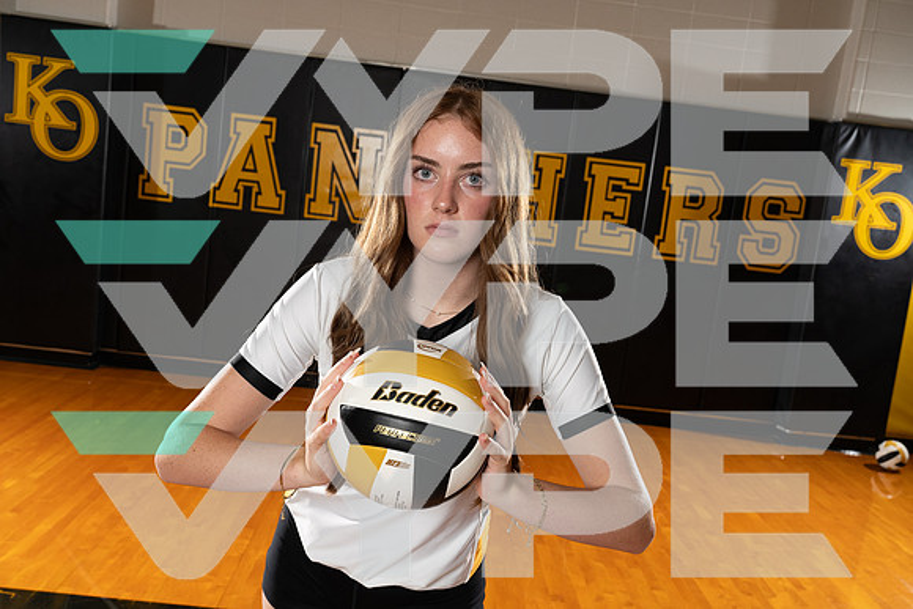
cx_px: 456
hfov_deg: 55.8
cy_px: 304
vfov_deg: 38.9
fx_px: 862
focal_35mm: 34
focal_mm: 34
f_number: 8
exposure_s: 1/250
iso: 1000
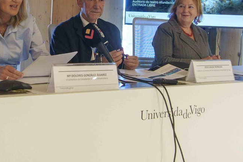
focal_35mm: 59
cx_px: 63
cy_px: 23
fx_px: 398
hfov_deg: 33.3
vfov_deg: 22.5
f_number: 2.8
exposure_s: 1/160
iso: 640
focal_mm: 16
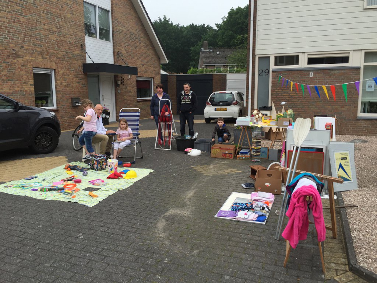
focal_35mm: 29
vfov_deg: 48.2
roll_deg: -0.4
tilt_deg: -8.4
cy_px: 142
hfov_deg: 61.7
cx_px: 188
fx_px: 316
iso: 32
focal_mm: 4.15
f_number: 2.2
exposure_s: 1/824
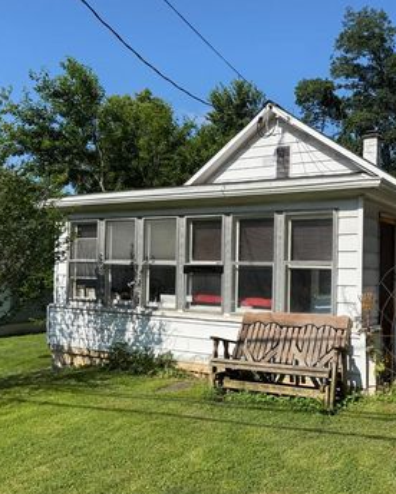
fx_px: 498
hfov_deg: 42.8
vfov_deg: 52.8
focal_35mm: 34
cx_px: 261
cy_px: 257
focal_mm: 6.76
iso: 80
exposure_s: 1/4405
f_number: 1.78
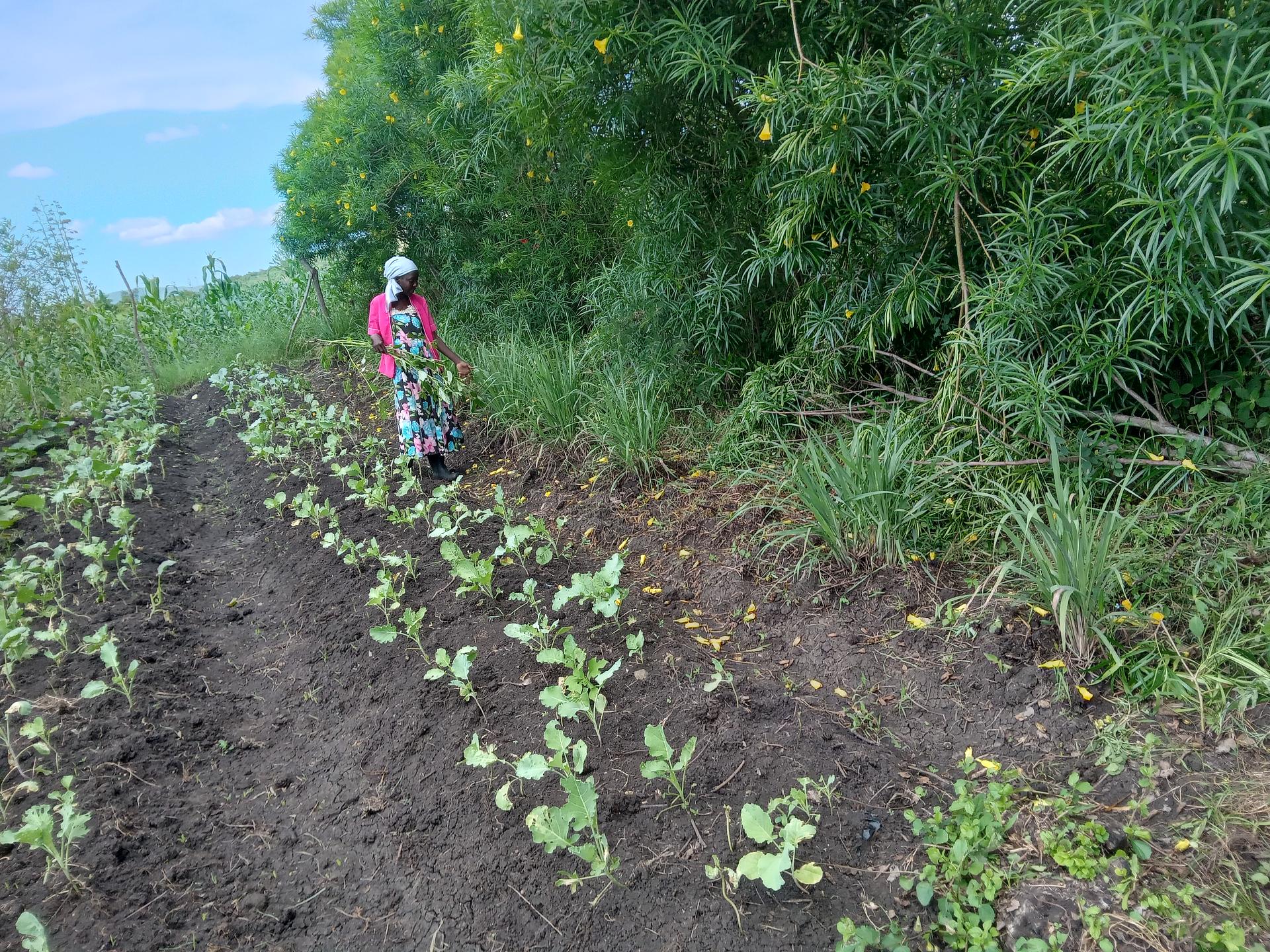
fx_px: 1284
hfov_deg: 52.6
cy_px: 476
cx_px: 635
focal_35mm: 35
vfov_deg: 40.7
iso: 100
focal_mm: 3.38
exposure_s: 1/500
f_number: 2.8
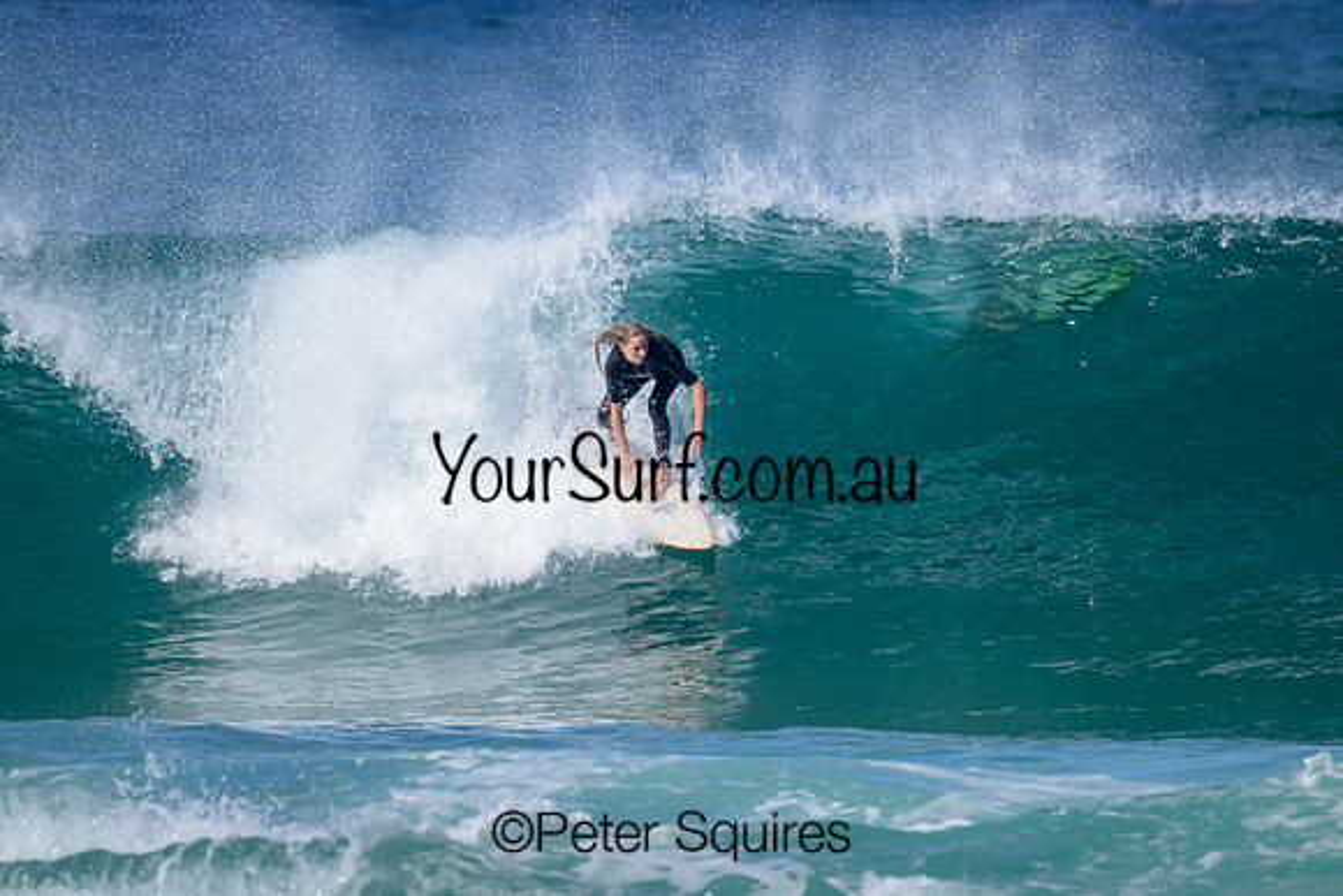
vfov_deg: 1.7
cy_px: 448
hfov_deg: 2.6
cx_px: 672
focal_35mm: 800
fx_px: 29850
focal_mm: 800
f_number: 11
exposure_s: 1/2000
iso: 900
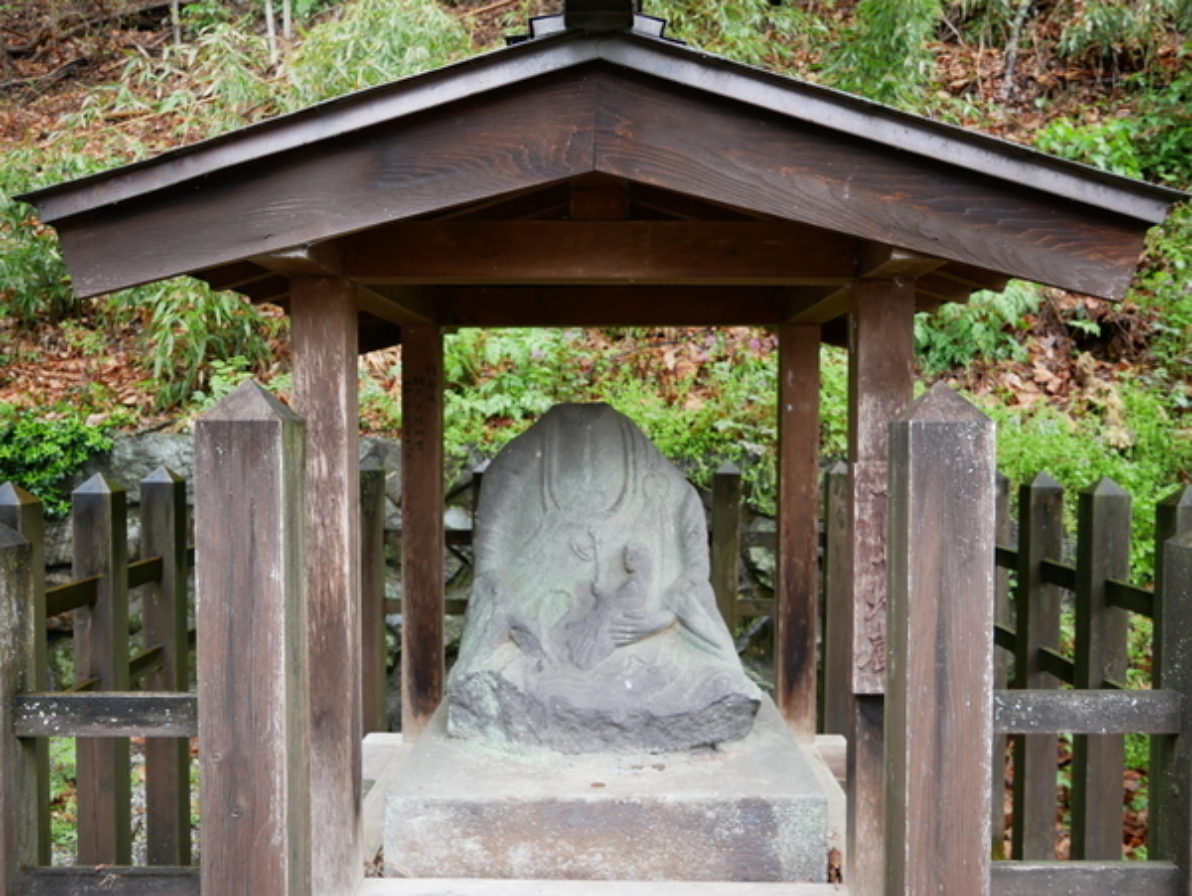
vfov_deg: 41.8
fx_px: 1172
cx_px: 596
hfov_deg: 53.9
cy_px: 448
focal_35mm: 34
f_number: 3.8
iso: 500
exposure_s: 1/60
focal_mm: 17
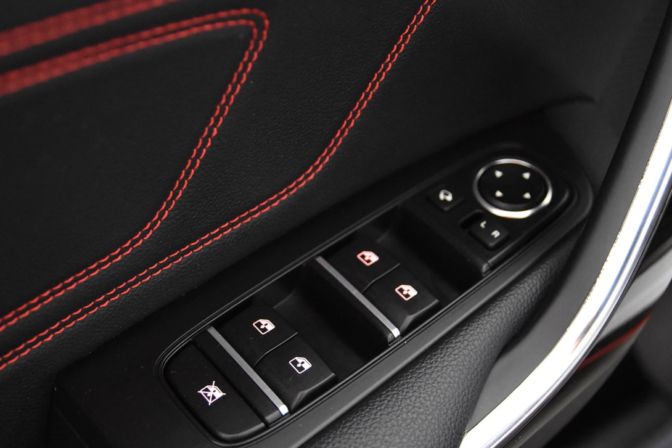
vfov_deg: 24.8
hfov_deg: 36.5
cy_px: 214
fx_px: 1019
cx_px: 358
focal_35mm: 55
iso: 6400
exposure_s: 1/50
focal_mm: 31
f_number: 3.3
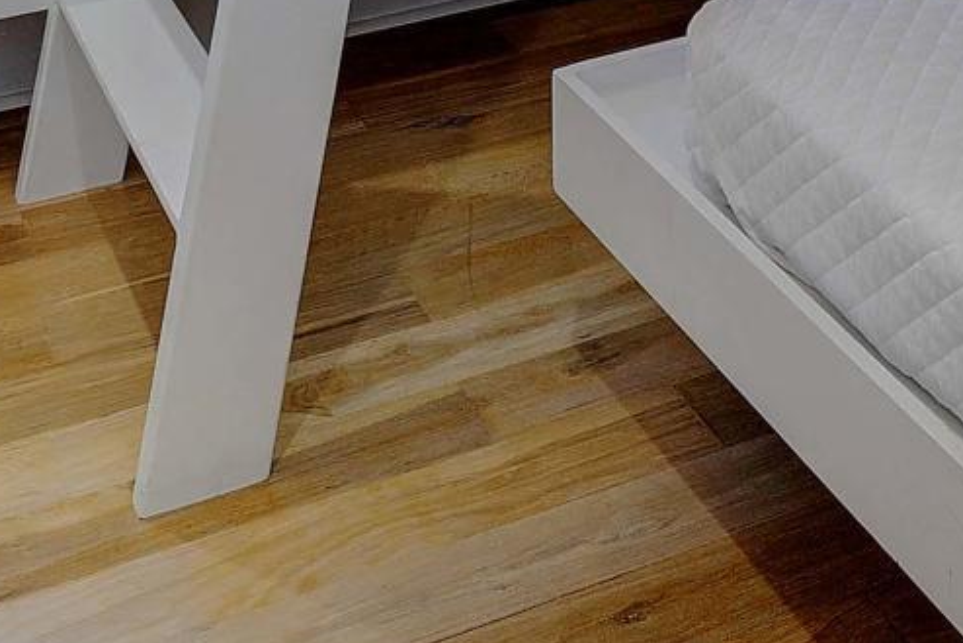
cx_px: 746
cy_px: -856
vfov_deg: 13.8
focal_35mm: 73
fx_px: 1953
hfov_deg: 27.2
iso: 100
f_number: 5
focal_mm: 12
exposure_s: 1/25
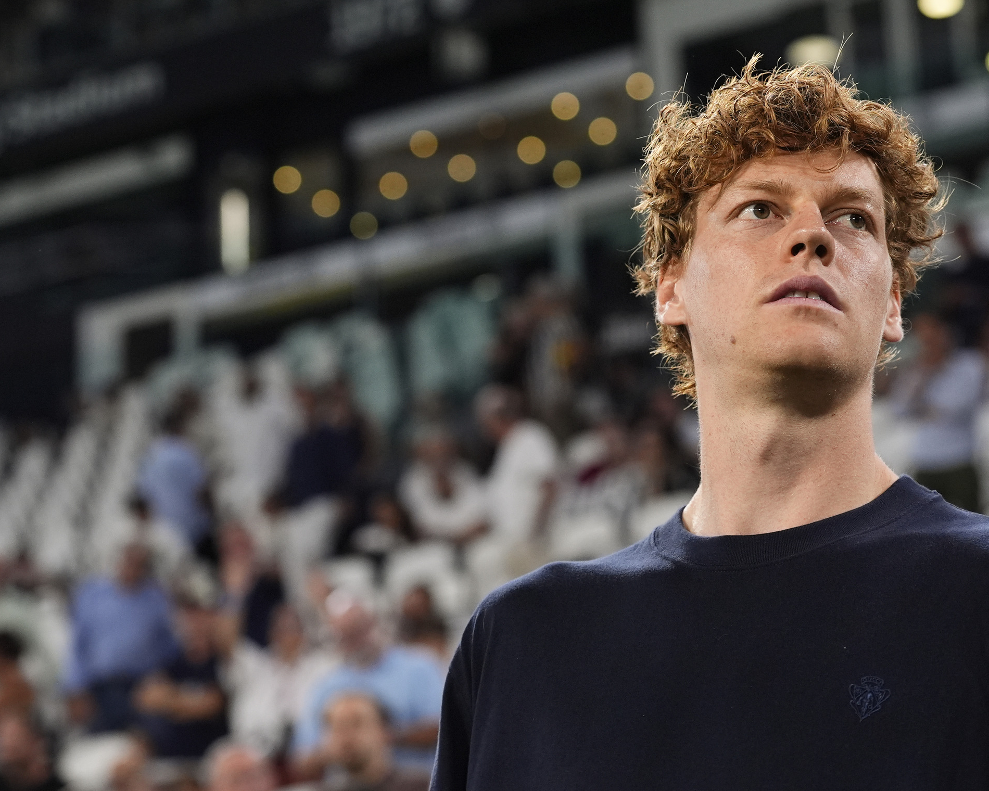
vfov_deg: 18.5
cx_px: 573
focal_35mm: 83
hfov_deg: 23.0
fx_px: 2429
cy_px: 401
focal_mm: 70
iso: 2000
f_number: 3.5
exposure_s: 1/1000
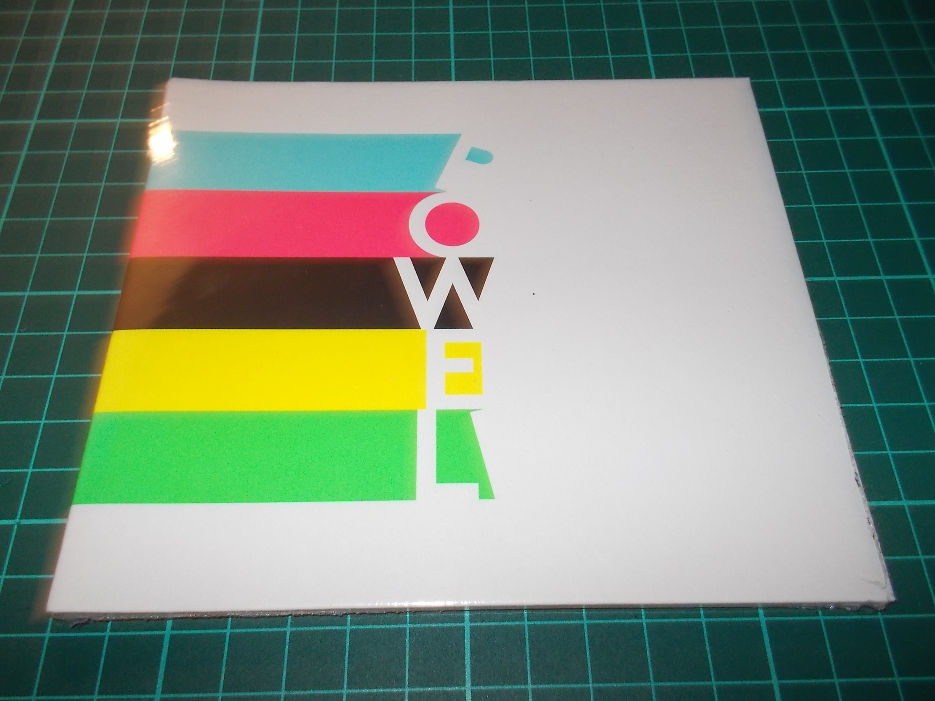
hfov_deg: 61.7
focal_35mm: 29
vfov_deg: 48.2
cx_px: 468
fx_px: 783
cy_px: 350
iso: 200
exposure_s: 1/30
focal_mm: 4.1
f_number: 3.3
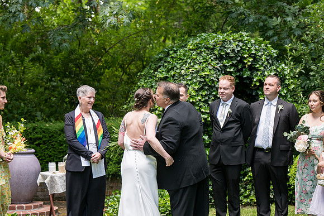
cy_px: 108
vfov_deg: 17.1
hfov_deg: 25.4
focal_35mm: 80
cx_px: 162
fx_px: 720
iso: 250
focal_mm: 80
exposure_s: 1/400
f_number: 4
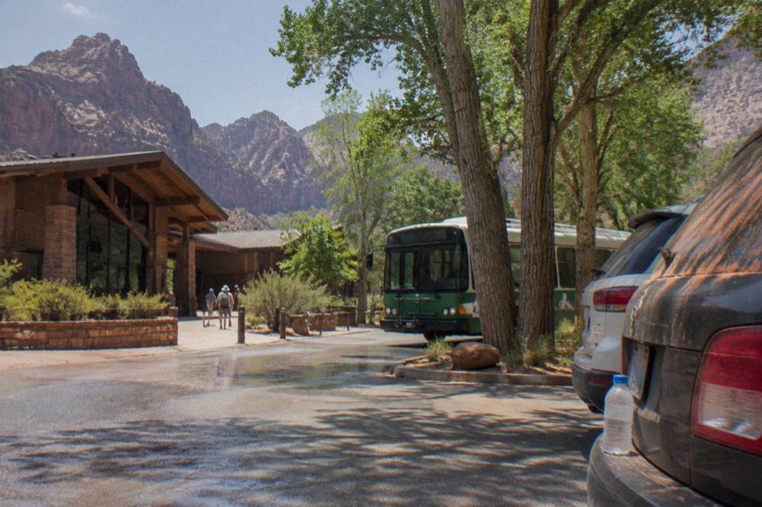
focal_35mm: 24
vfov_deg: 53.1
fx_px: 508
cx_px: 381
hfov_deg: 73.8
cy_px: 254
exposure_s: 1/200
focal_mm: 24
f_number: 11
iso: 500
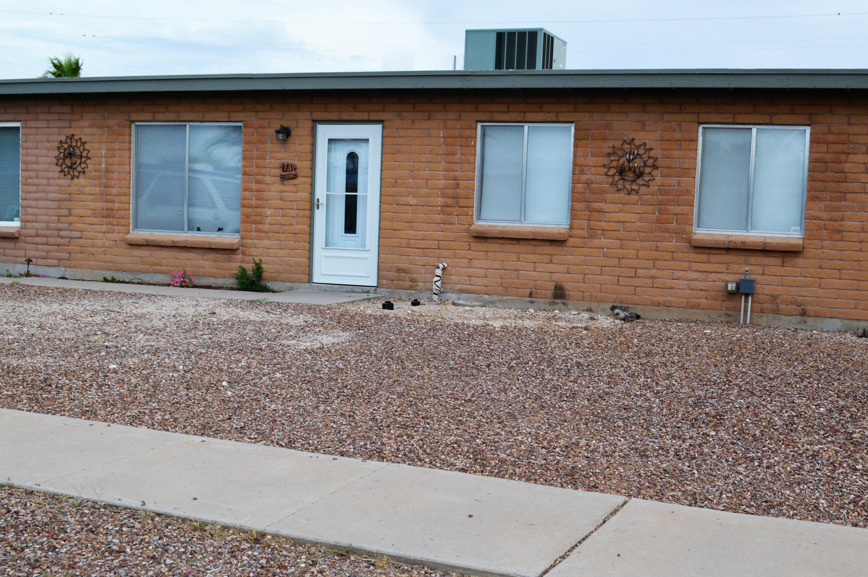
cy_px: 328
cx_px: 495
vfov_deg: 31.8
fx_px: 1012
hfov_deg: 46.3
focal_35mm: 42
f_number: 7.1
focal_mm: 22
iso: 100
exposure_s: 1/200
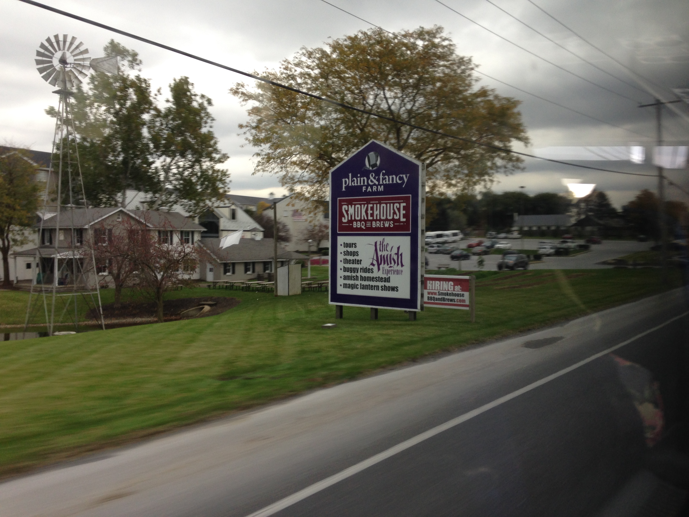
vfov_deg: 42.9
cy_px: 258
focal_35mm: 33
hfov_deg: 55.4
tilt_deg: -1.7
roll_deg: -2.2
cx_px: 344
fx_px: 657
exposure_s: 1/60
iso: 64
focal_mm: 4.12
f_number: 2.4
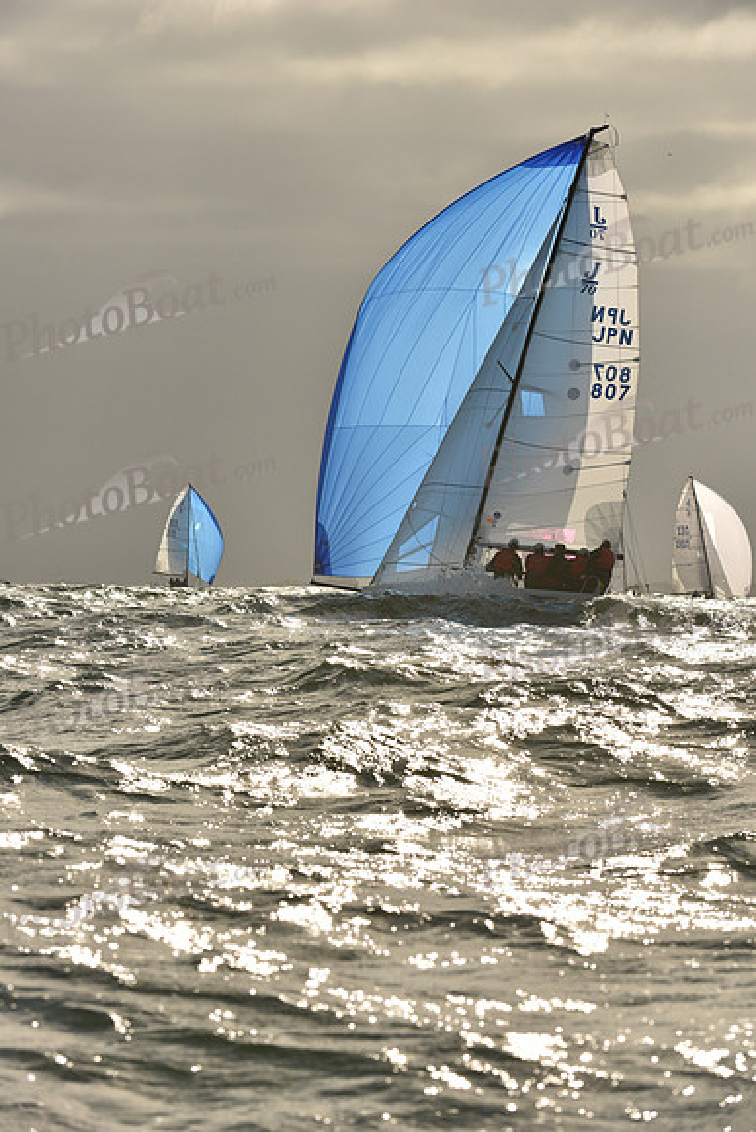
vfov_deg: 10.3
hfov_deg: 6.9
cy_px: 566
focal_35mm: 200
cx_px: 378
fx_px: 6296
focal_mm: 200
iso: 320
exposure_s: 1/1600
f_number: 11
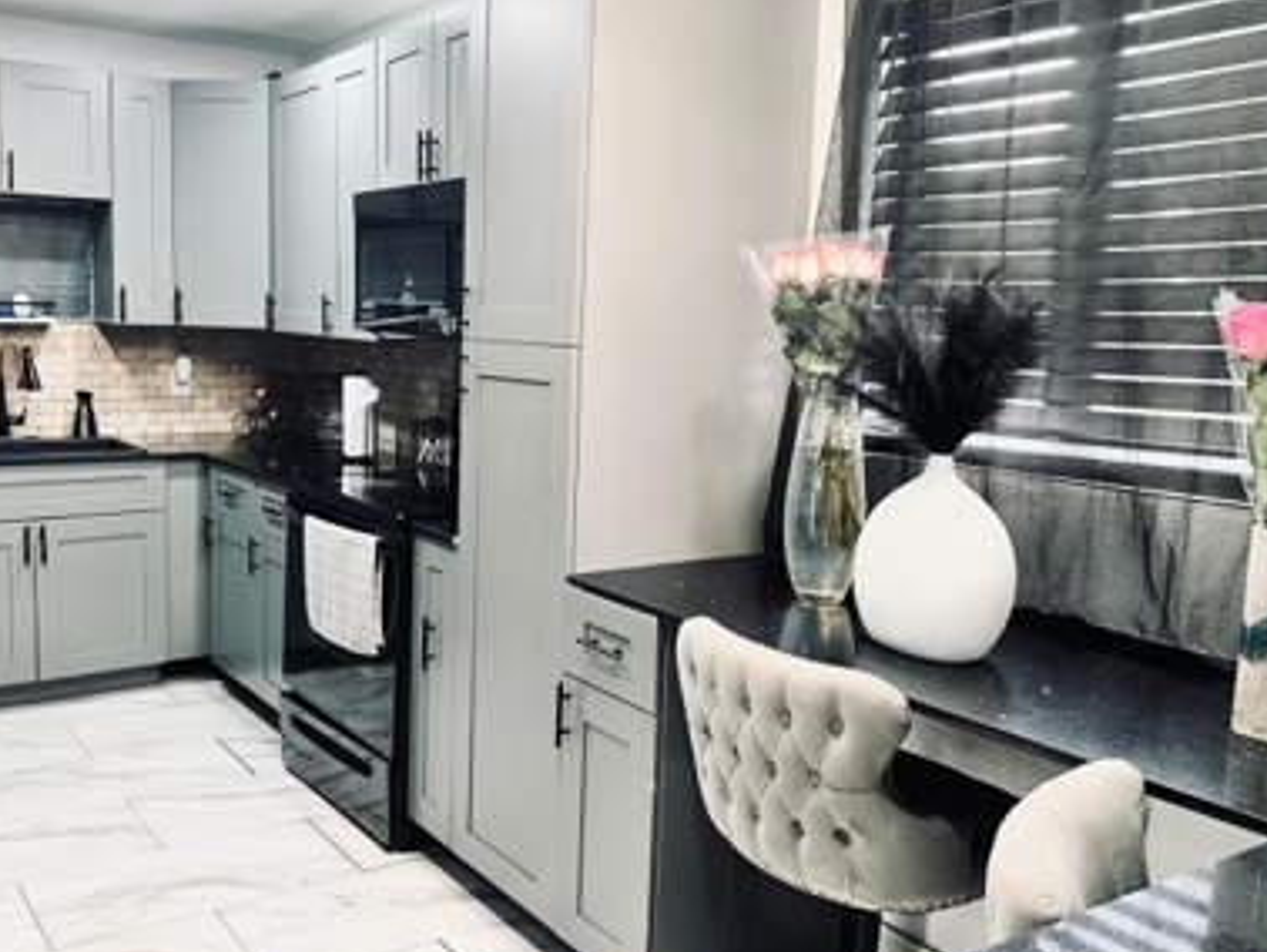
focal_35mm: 33
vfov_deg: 43.0
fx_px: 1209
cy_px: 479
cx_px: 496
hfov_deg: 54.8
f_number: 1.5
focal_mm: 5.7
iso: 100
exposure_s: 1/60
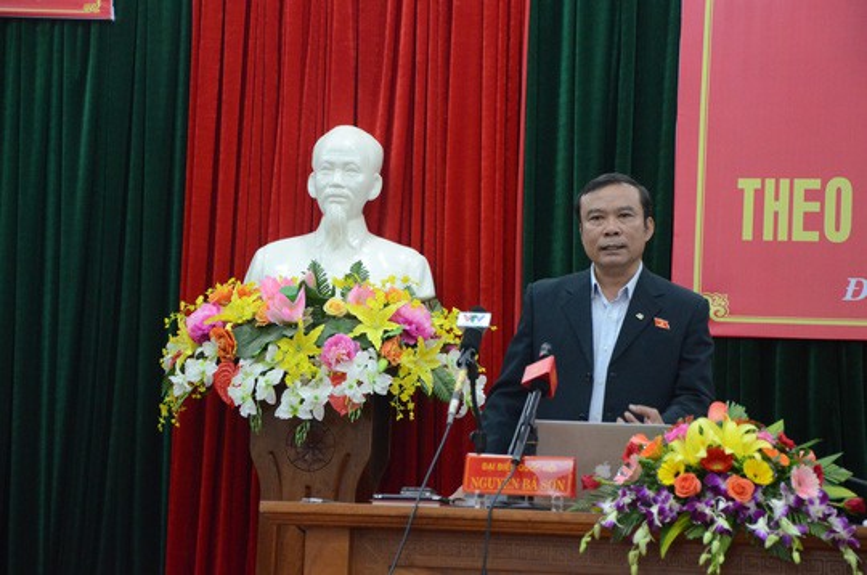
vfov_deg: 13.0
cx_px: 434
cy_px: 288
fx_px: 2524
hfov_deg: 19.5
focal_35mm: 105
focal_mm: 70
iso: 3200
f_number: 5.6
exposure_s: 1/60
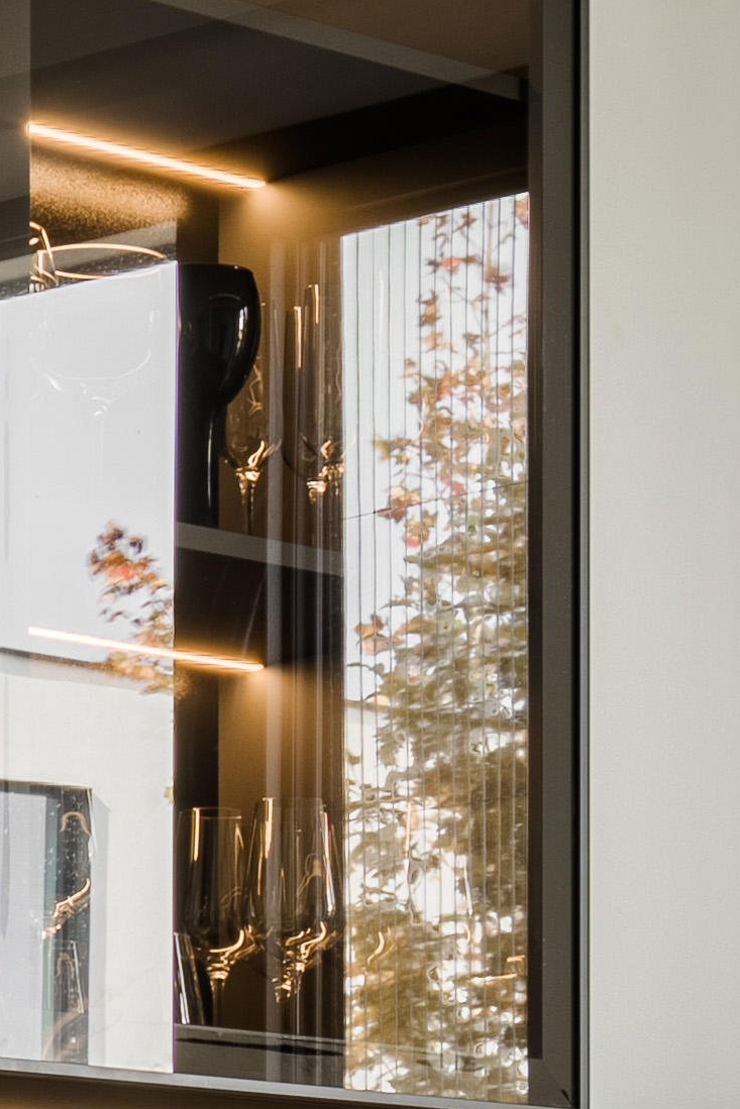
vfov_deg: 10.5
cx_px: 427
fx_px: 5856
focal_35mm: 190
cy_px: 1549
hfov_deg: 7.2
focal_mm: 30
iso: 100
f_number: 14
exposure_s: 1/20
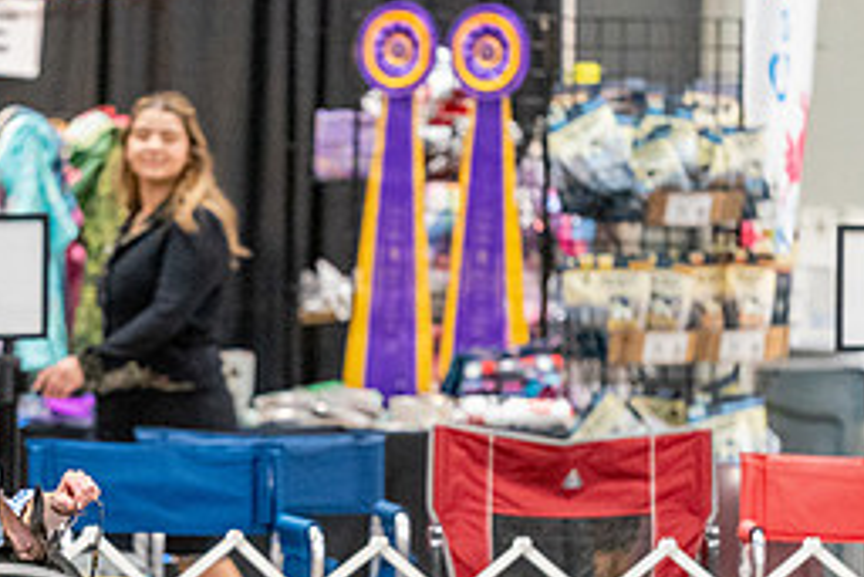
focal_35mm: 453
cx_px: 176
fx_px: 10878
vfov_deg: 3.0
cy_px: 447
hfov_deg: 4.5
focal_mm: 200
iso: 8000
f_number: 2.8
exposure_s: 1/250
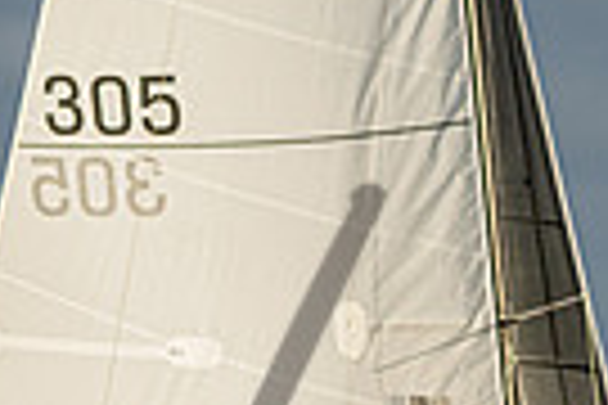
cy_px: 633
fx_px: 8528
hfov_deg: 4.1
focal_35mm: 505
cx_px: 641
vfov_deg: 2.7
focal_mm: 100
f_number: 4.5
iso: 200
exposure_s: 1/3200
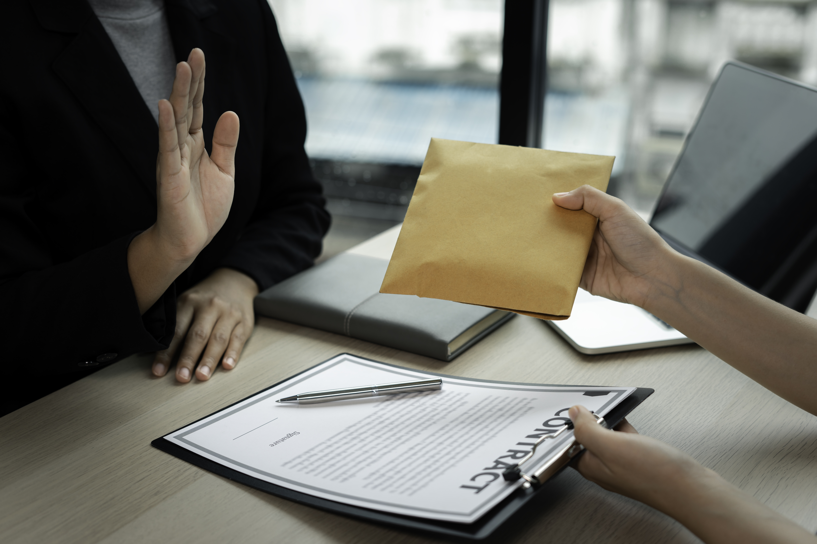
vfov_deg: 27.0
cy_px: 272
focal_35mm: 50
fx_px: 1135
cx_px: 408
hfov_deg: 39.6
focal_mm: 50
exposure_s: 1/100
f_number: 3.5
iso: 125
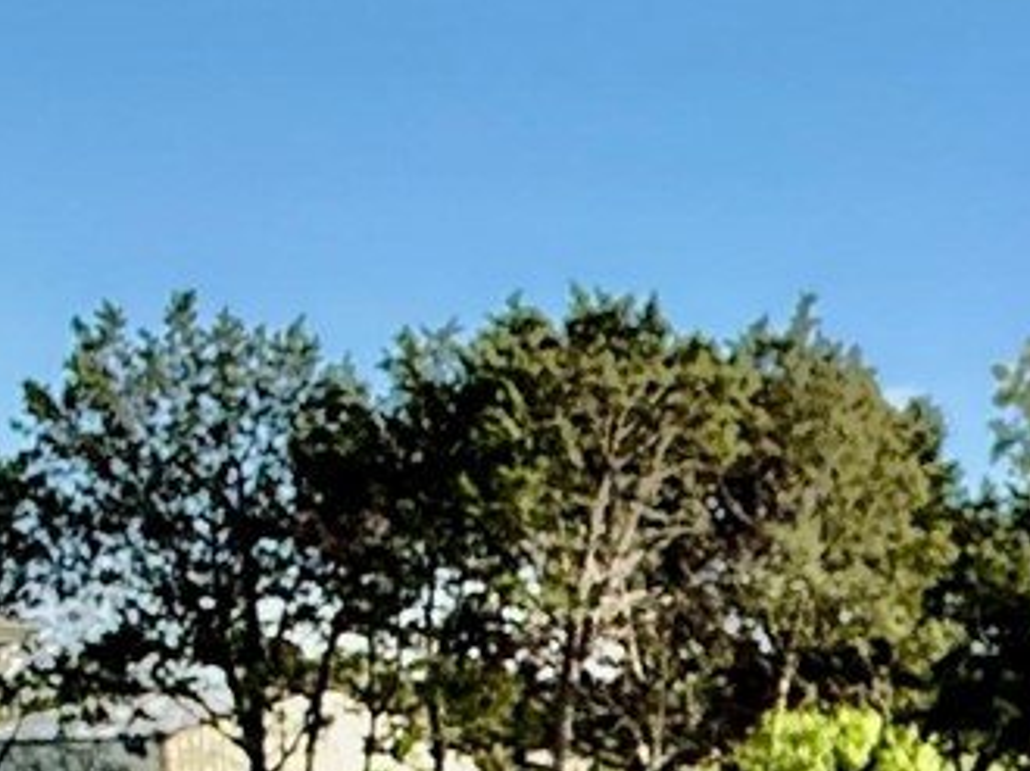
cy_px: 1046
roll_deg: +0.0
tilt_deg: -5.5
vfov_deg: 15.9
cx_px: 1835
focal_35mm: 87
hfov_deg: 18.1
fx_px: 2587
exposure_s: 1/2165
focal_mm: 2.22
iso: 50
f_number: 2.2
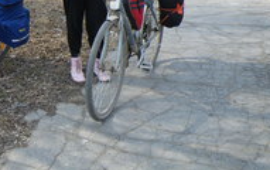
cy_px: -40
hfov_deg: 31.9
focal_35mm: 62
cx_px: 49
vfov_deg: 19.7
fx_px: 457
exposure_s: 1/200
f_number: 3.5
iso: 50
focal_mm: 5
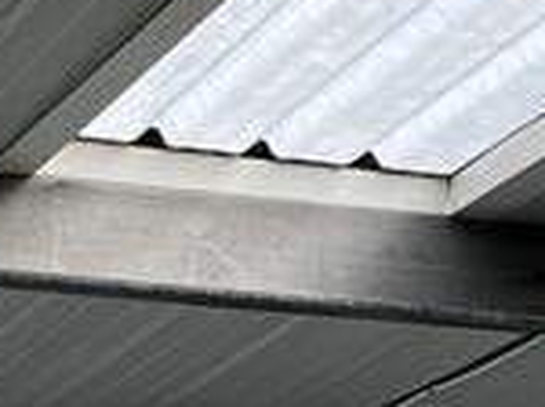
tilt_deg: +4.8
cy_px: 1166
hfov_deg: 10.7
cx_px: -287
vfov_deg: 7.4
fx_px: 2798
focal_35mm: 178
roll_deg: +1.1
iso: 32
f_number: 1.6
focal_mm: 4.2
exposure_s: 1/749
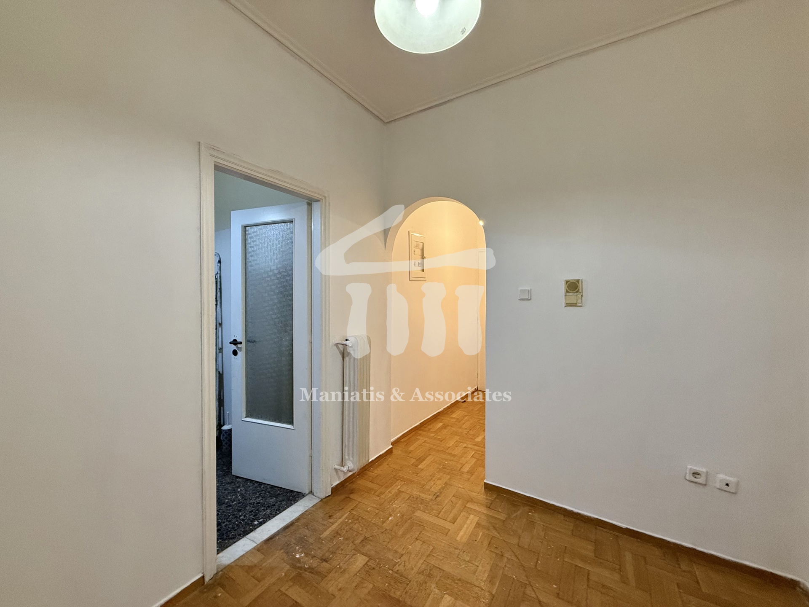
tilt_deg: -0.4
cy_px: 304
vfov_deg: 85.7
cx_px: 404
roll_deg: -0.2
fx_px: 327
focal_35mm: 14
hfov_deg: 102.1
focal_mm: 2.22
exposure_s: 1/100
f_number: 2.2
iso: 320
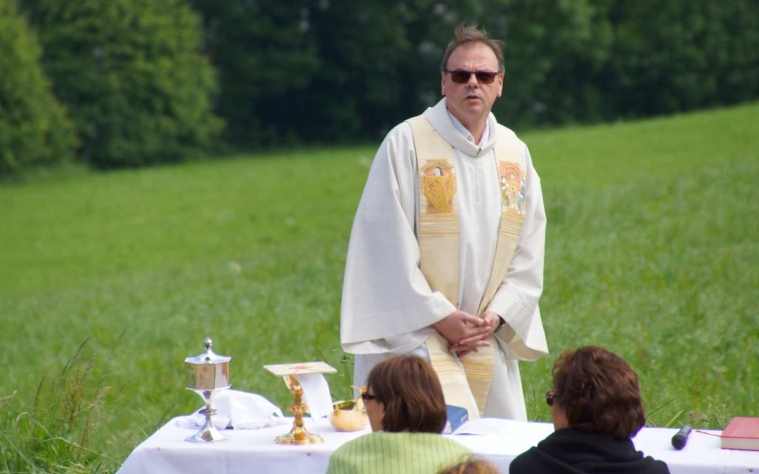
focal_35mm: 429
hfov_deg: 4.9
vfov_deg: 3.1
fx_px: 8874
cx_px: 380
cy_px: 236
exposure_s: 1/500
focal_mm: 280
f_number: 6.3
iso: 200
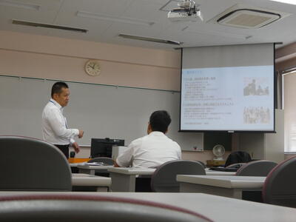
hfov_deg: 38.2
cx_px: 148
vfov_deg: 29.1
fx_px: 428
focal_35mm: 50
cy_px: 111
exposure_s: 1/80
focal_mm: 9
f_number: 3.9
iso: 250
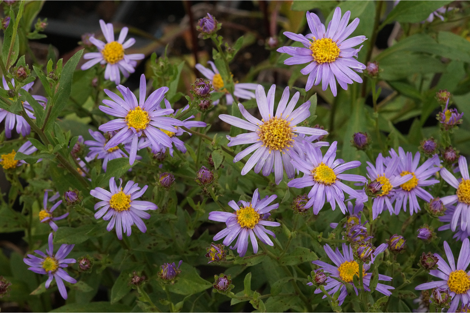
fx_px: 1958
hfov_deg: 13.7
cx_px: 235
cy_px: 156
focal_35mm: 150
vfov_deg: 9.1
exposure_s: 1/160
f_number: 13
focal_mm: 100
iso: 1000
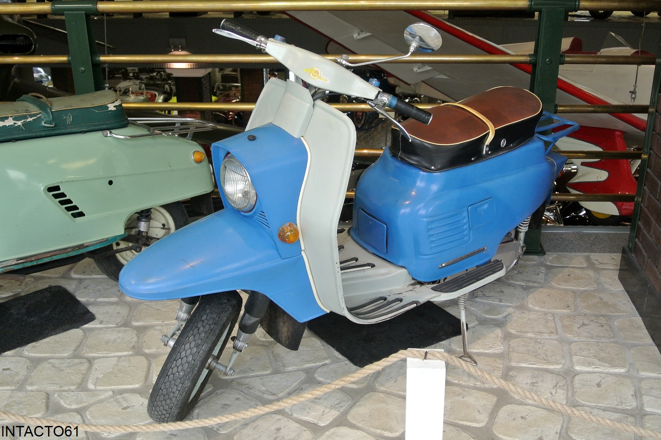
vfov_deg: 35.9
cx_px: 330
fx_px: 679
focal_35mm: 37
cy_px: 220
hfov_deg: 51.9
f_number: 4
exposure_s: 1/60
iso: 360
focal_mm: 14
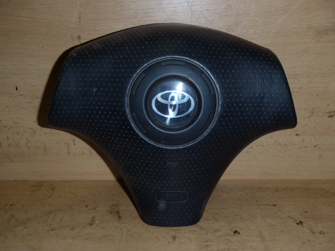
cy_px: 126
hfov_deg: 49.0
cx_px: 168
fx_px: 368
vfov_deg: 37.7
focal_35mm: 38
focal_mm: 6.83
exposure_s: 1/40
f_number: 4.6
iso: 100
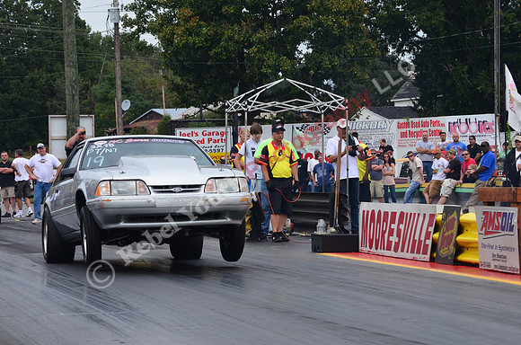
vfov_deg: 9.1
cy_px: 172
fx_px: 2166
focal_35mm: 150
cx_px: 260
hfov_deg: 13.7
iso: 1000
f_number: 9
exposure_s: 1/1250
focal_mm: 100
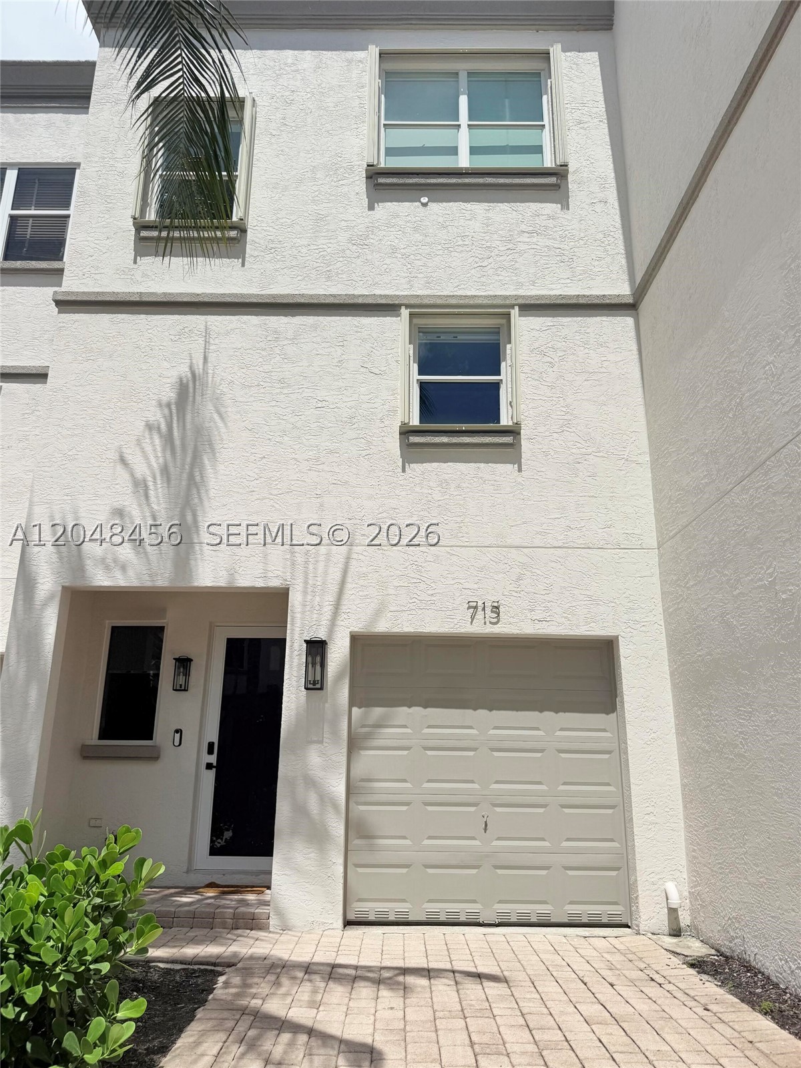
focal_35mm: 24
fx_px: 740
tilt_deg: +20.7
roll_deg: -0.4
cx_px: 400
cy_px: 534
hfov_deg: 56.8
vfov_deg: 71.6
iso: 80
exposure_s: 1/11905
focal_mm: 6.76
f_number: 1.78
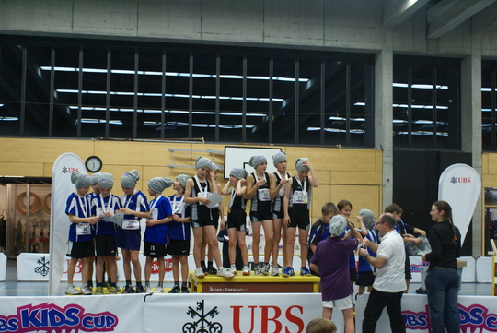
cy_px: 166
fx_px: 622
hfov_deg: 43.6
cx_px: 248
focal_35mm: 45
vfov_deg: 29.9
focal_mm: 30
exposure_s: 1/30
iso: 800
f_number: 5
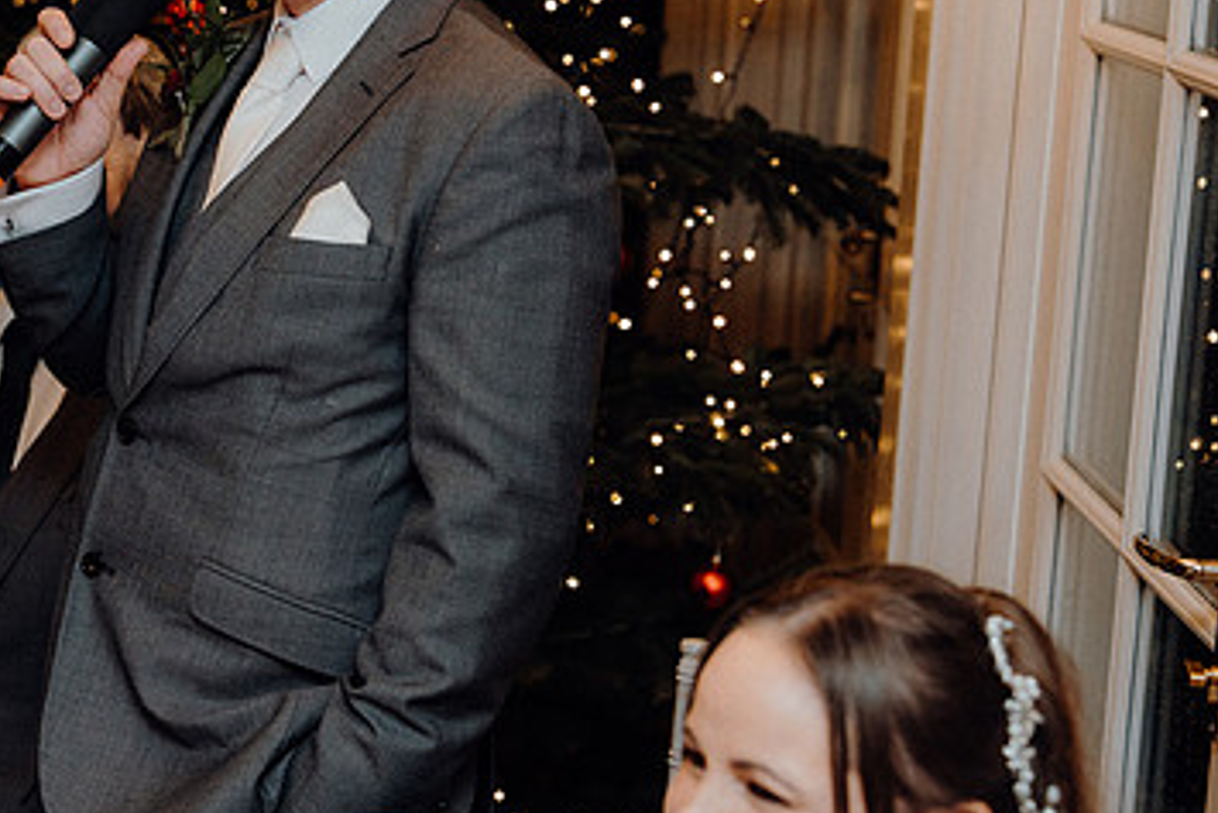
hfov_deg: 23.6
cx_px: 292
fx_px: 2877
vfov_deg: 16.0
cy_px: 232
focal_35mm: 85
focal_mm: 52
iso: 2500
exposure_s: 1/160
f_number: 3.5
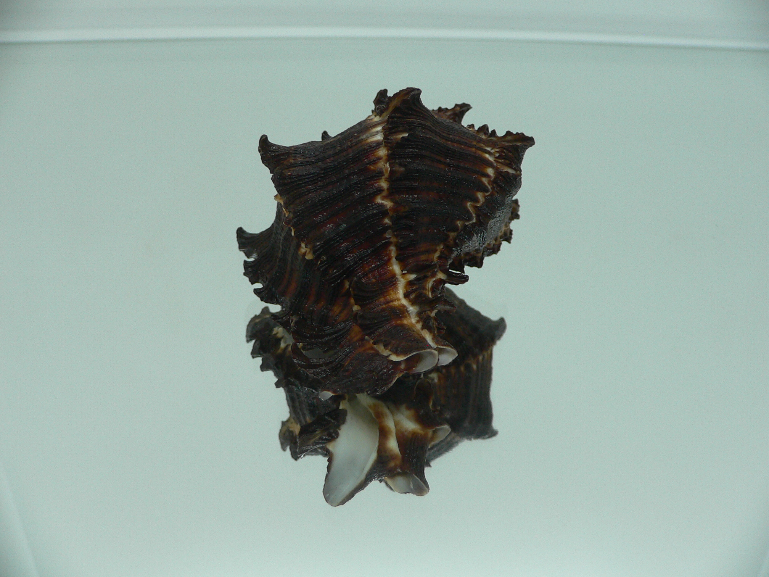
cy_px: 288
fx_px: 778
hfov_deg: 52.6
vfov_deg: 40.7
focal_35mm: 35
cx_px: 384
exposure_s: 1/60
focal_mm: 4.6
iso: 100
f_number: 2.8
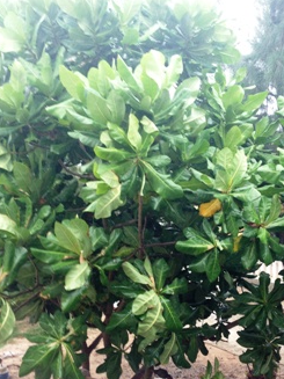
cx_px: 143
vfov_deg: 39.5
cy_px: 228
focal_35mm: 48
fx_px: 525
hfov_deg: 30.2
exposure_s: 1/30
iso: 64
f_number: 2.4
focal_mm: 4.28
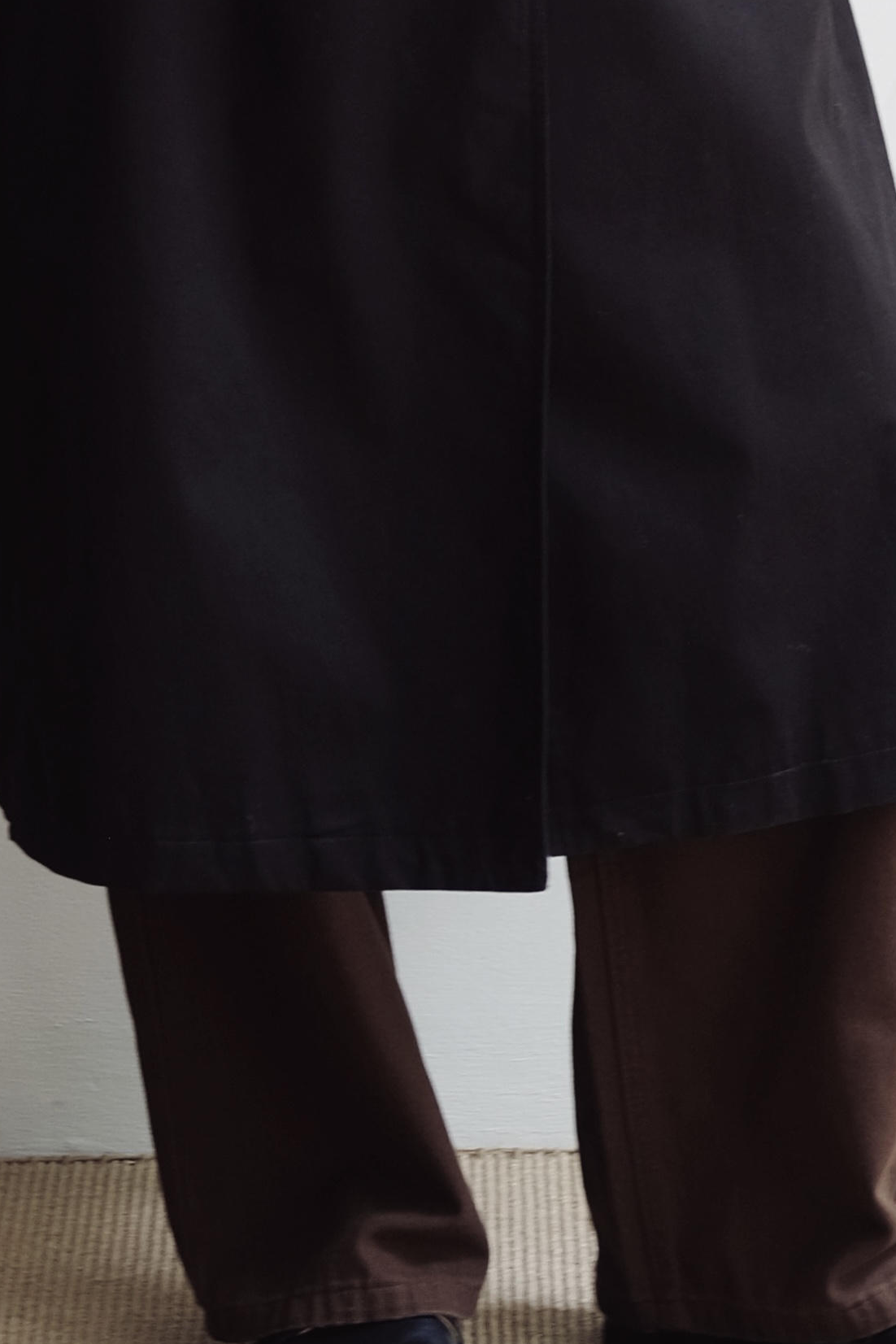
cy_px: 14
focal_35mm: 124
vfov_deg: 16.2
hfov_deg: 11.1
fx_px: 4629
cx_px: 374
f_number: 2.2
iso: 320
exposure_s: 1/85
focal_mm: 35
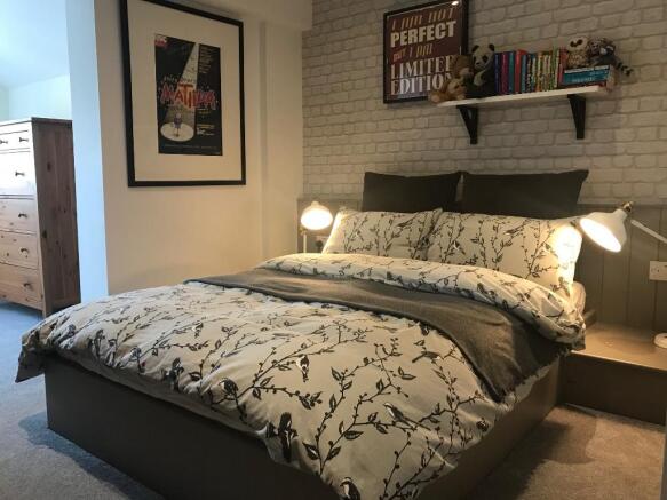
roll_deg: +0.2
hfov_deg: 63.5
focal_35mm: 28
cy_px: 250
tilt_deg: -6.2
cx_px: 334
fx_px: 539
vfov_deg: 49.7
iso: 40
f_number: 1.8
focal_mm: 3.99
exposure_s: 1/25
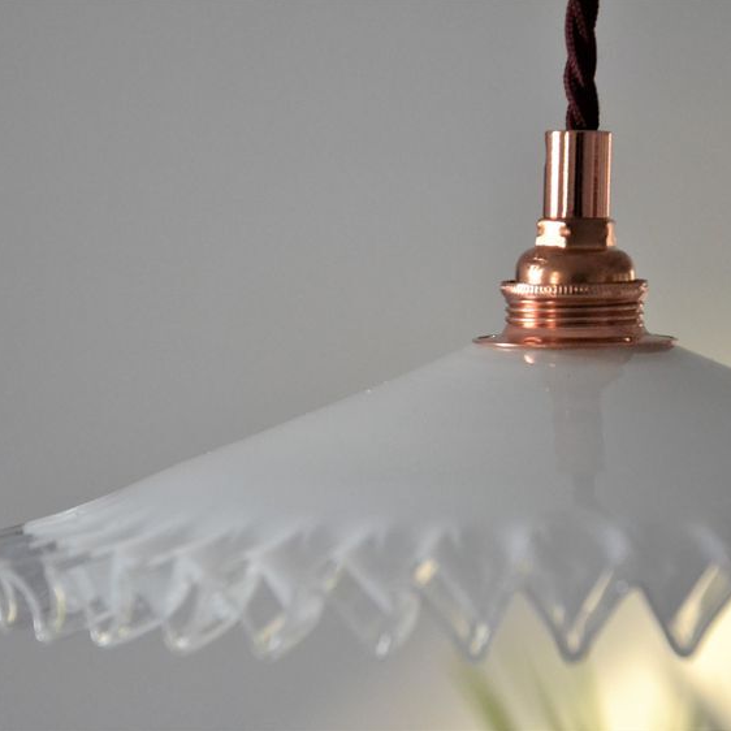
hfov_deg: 13.7
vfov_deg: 13.7
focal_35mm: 127
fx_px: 3034
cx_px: 358
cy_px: 364
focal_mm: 66
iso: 3200
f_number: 5.3
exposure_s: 1/125
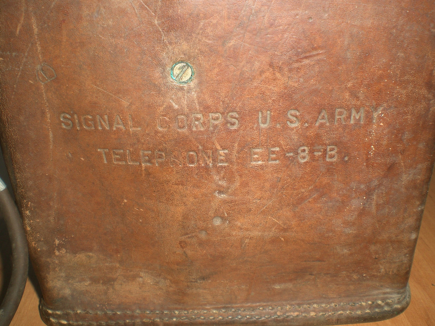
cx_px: 218
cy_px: 163
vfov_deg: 37.7
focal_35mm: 38
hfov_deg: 49.0
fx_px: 477
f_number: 4.4
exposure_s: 1/60
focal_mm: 6.3
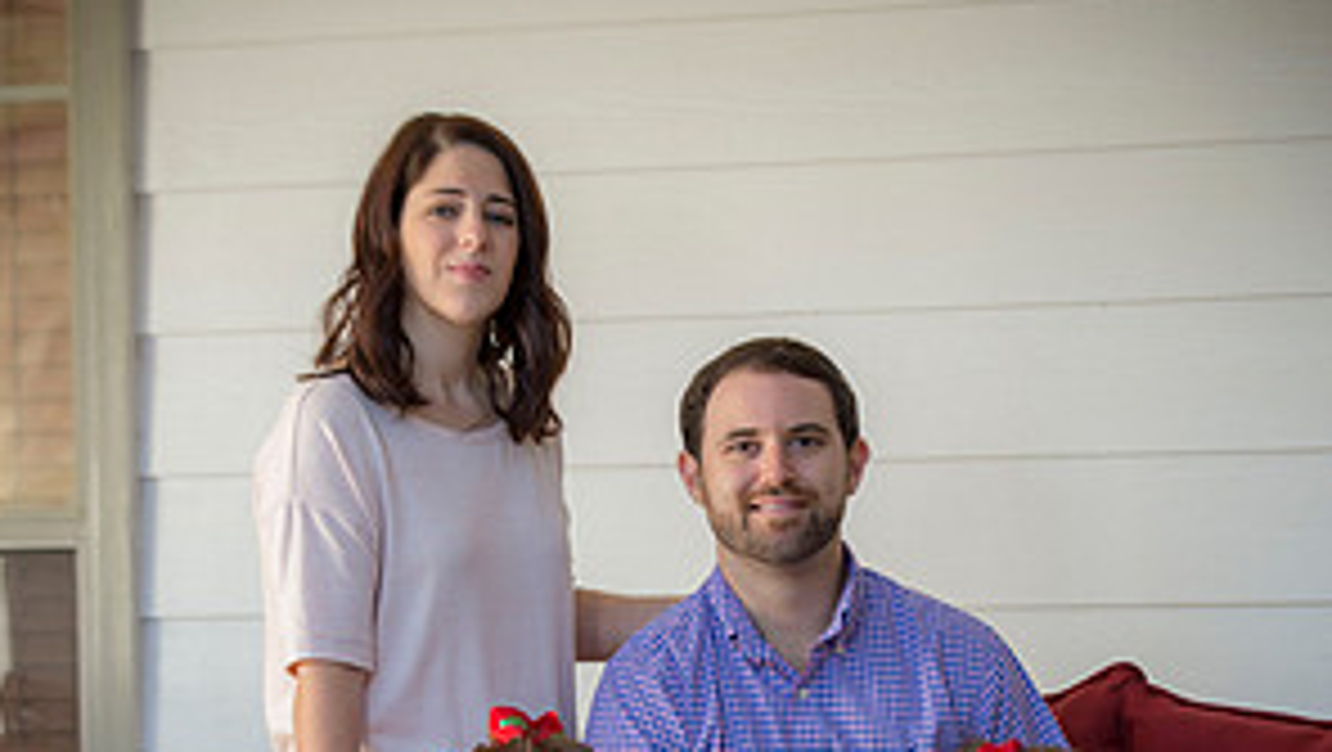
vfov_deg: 8.0
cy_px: 847
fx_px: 5337
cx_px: 664
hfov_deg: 14.2
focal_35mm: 151
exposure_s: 1/200
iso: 320
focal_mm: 95
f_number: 4
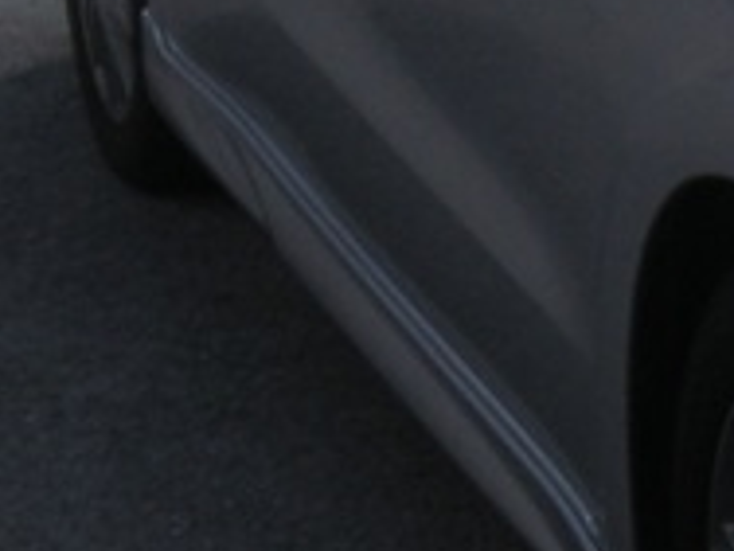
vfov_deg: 7.8
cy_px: 78
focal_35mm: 191
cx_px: 1370
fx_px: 4050
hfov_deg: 9.8
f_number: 3.8
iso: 64
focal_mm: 5.9
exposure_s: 1/886
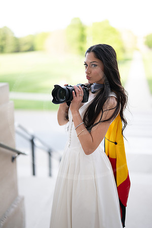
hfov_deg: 27.0
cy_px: 114
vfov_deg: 39.6
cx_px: 76
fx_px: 317
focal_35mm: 50
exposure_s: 1/800
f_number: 1.2
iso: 200
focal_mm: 50
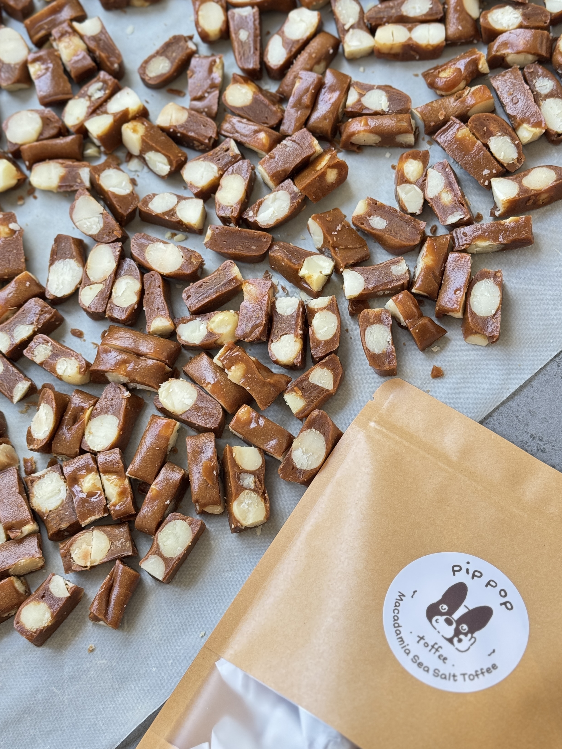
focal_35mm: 59
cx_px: 307
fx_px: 1277
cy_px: 343
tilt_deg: -72.2
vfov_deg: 32.7
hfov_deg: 24.8
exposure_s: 1/60
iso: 125
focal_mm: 6.76
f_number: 1.78
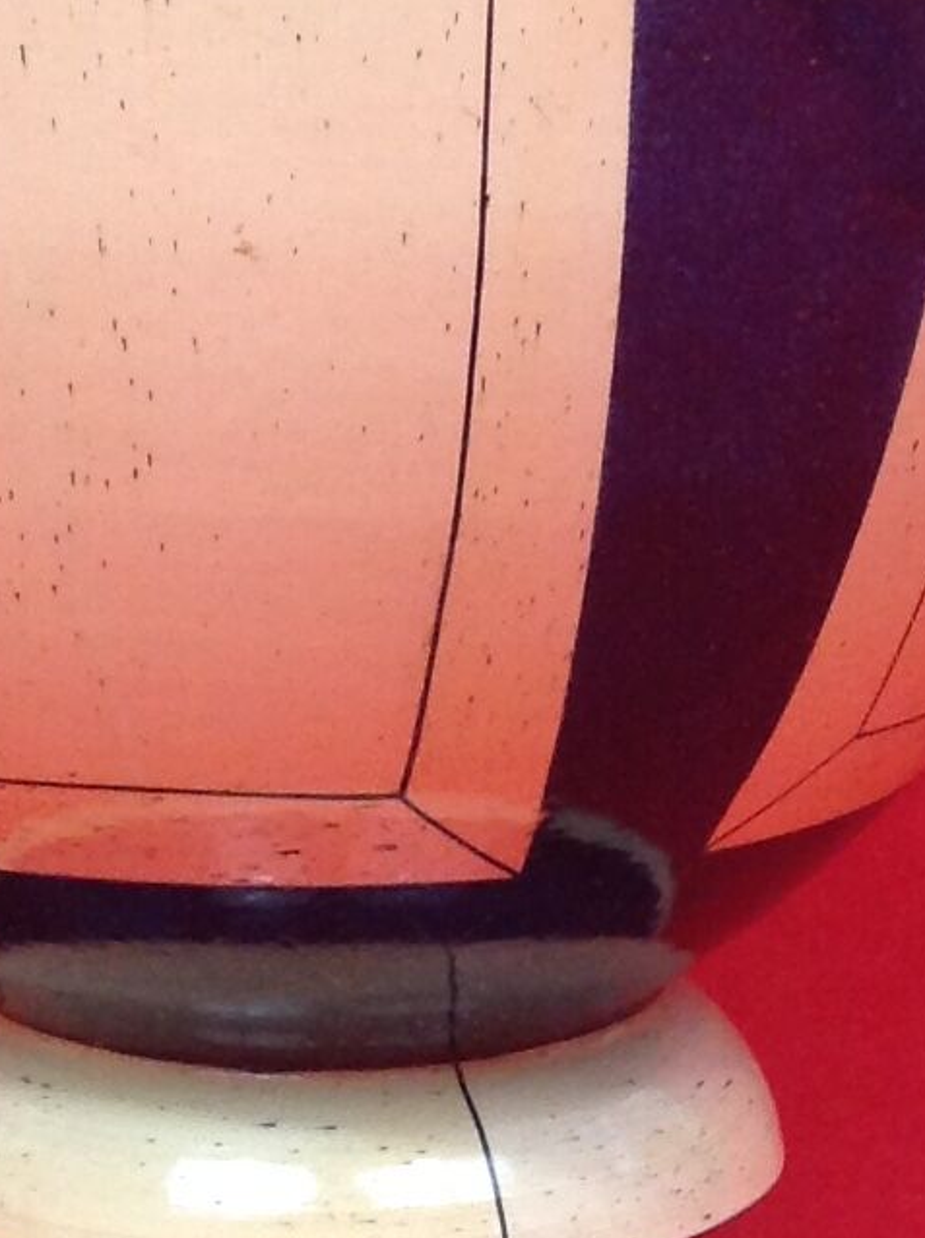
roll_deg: -0.5
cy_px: -172
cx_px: 301
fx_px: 5075
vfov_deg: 13.6
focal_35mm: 142
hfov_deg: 10.4
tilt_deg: -2.4
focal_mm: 4.28
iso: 100
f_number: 2.4
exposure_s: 1/17
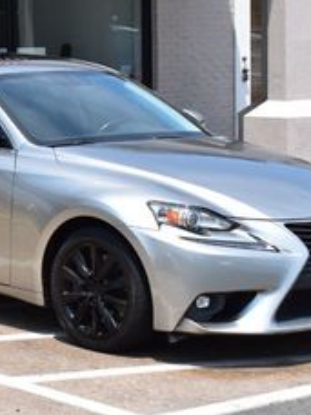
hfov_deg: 11.2
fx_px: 1502
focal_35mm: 125
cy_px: 111
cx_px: -196
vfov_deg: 15.7
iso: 400
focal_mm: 31
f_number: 11
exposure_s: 1/500
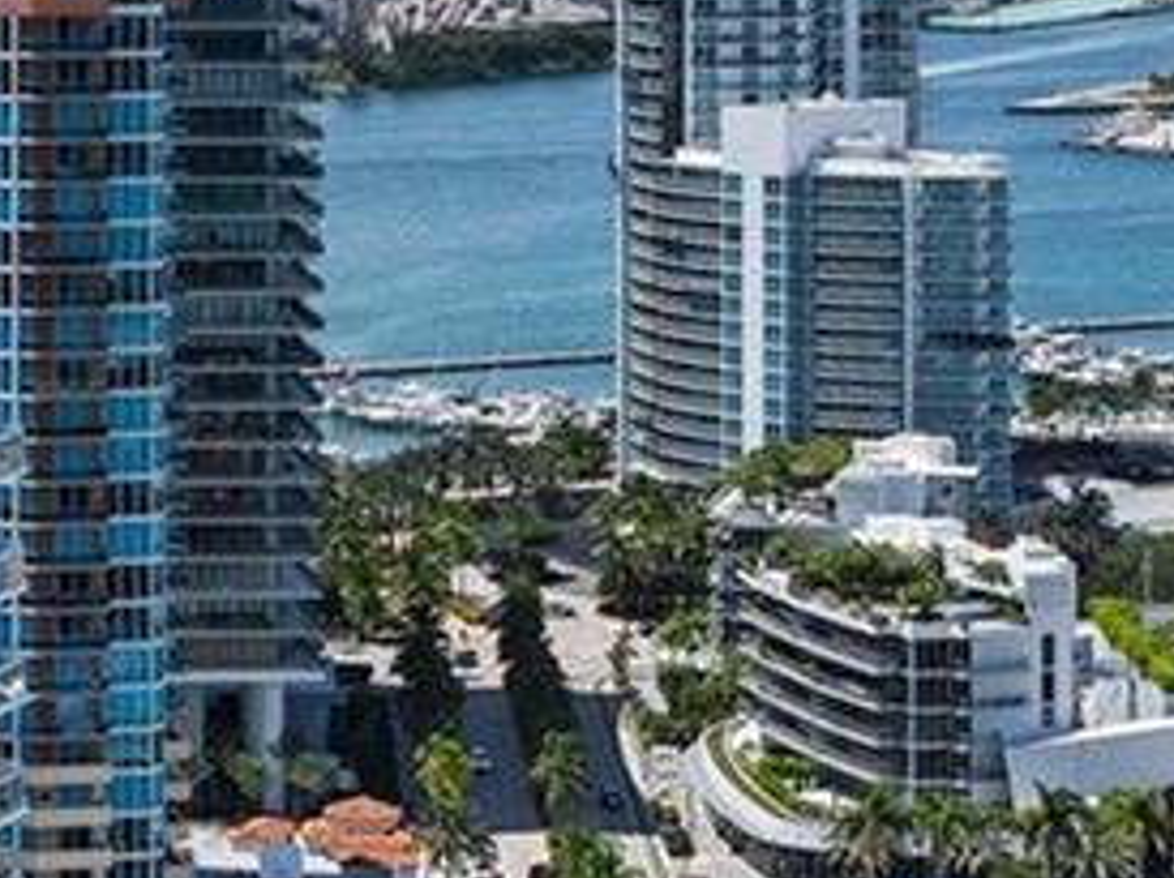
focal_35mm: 140
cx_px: -116
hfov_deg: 13.8
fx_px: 4744
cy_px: 991
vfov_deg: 10.4
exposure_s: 1/1000
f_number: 2.8
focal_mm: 12.29
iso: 100
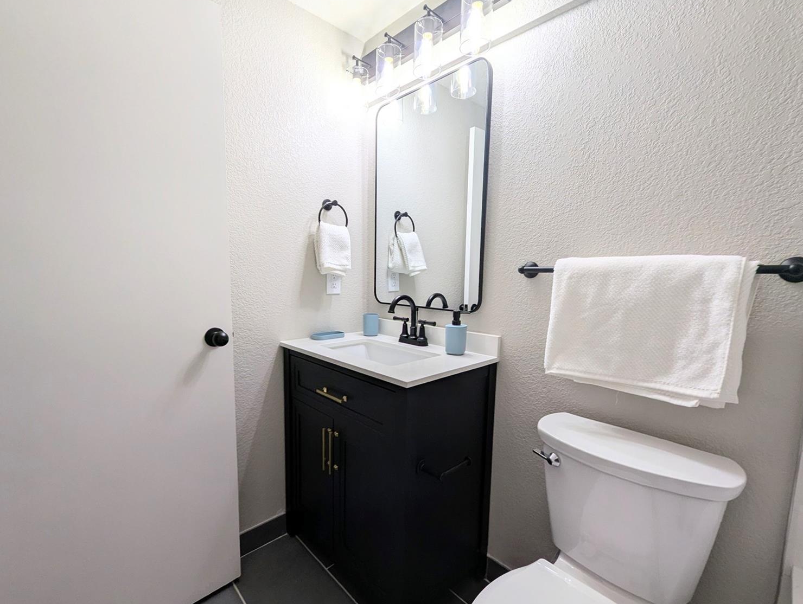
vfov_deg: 85.8
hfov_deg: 102.0
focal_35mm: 14
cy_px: 309
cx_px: 389
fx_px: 325
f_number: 2.2
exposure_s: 1/232
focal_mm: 1.95
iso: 45
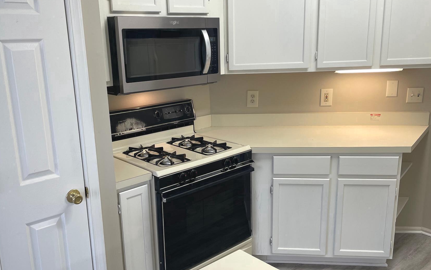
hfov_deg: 56.7
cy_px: 134
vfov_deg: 37.3
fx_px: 399
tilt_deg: -13.9
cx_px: 204
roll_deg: +2.0
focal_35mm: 34
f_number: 1.6
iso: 80
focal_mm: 4.2
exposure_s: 1/120
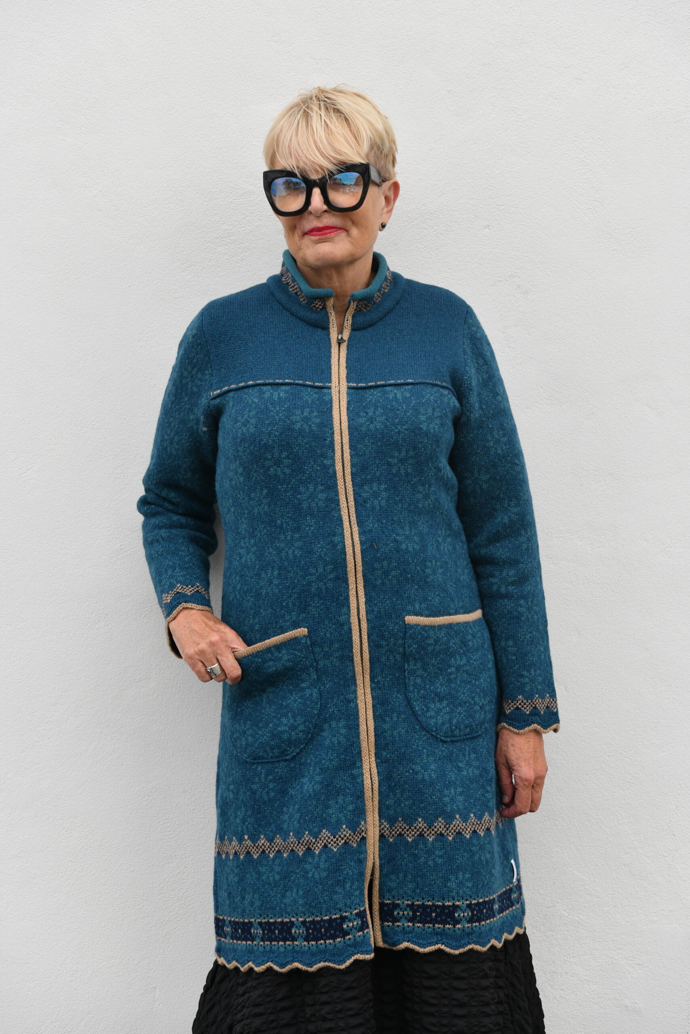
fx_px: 1868
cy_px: 517
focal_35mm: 65
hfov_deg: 20.9
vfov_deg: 31.0
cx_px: 345
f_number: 9.5
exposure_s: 1/350
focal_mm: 65
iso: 1600
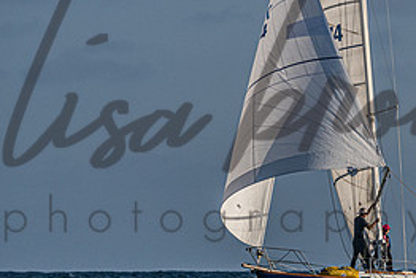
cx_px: 497
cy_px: 190
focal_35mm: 680
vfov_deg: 2.0
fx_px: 7862
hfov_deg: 3.0
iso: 400
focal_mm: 230
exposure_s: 1/4000
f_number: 7.1
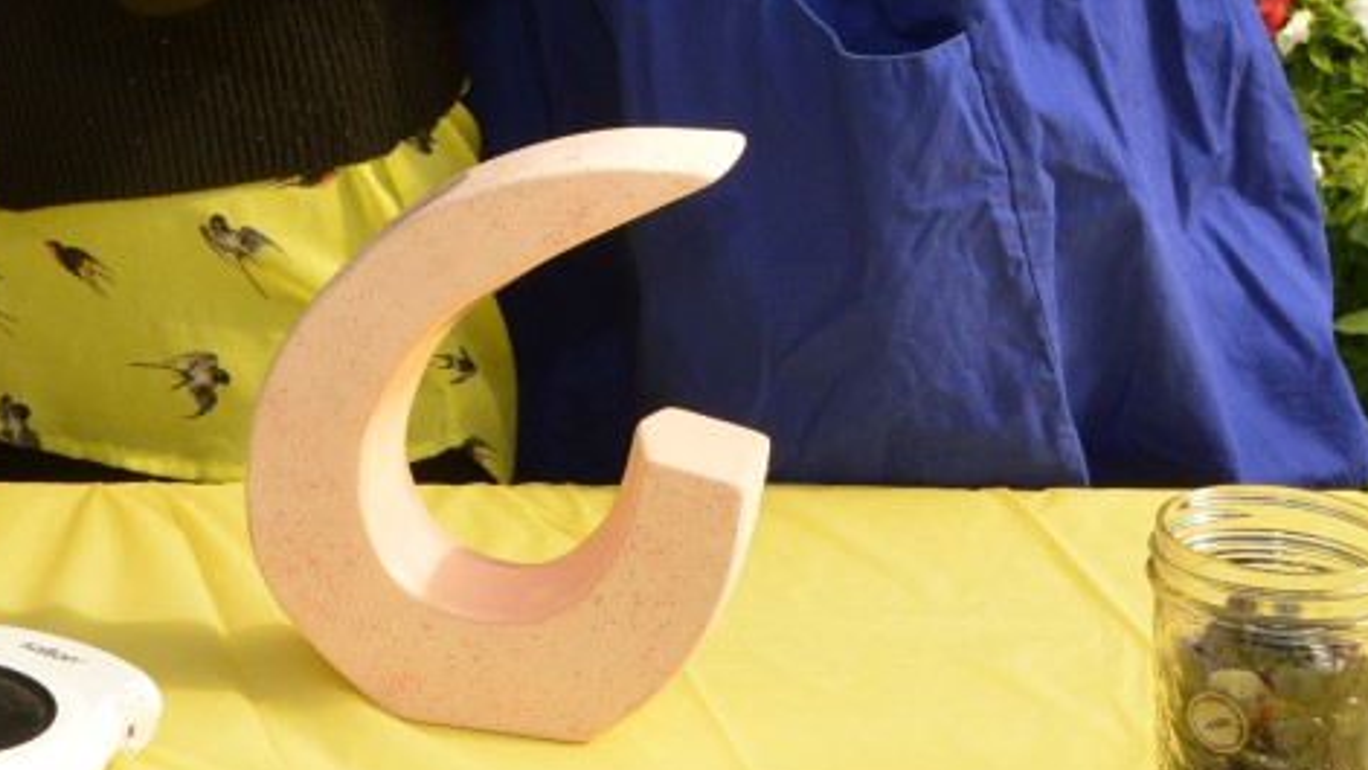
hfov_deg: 15.2
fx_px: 4970
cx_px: -195
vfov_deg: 8.6
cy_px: -479
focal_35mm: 137
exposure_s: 1/200
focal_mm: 38
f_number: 10
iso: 400
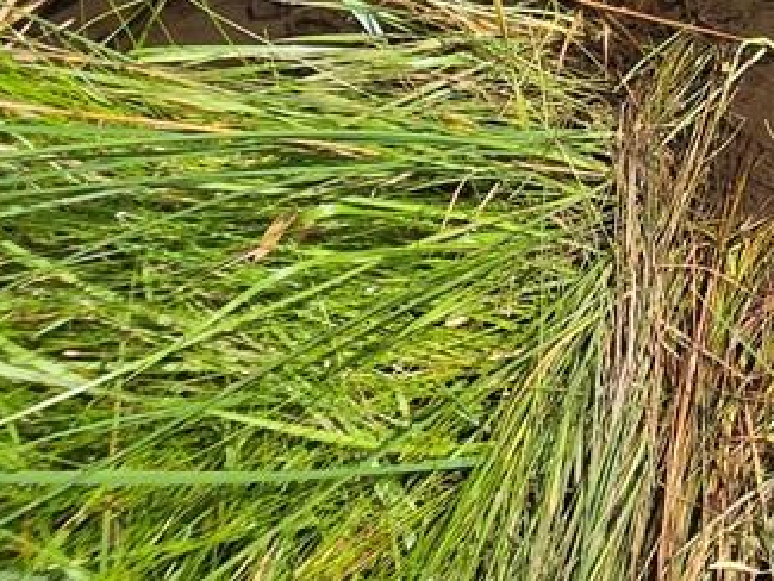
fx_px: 1432
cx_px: 1174
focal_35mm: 64
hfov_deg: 23.7
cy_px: -491
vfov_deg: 17.9
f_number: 1.9
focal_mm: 2.2
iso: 40
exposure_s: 1/912
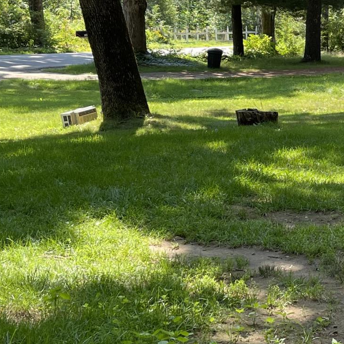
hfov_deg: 17.6
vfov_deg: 18.4
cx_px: 420
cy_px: 121
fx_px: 1057
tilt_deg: -7.2
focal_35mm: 94
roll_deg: -2.7
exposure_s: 1/645
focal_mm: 5.1
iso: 32
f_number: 1.6
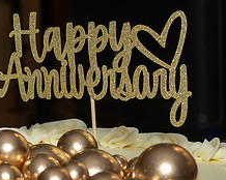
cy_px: 200
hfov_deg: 11.8
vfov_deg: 9.4
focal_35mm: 163
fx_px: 1089
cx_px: 85
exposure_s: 1/250
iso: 800
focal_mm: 31
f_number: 5
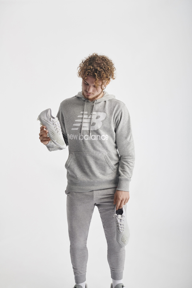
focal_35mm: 50
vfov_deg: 39.6
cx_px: 96
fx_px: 400
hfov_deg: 27.0
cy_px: 144
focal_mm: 50
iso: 640
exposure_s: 1/250
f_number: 8
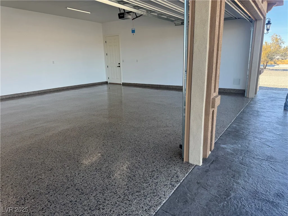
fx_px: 200
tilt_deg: -14.3
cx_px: 144
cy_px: 108
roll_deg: +0.5
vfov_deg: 56.8
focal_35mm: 24
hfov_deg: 71.6
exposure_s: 1/558
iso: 80
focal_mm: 6.76
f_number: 1.78
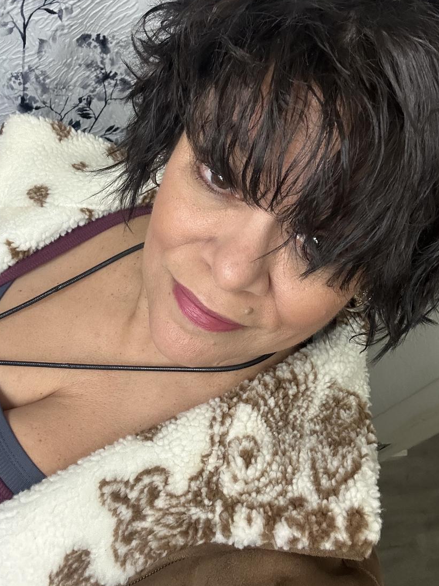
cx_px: 214
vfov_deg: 52.5
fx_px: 592
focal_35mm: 35
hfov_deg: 40.7
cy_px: 258
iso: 160
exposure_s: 1/60
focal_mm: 2.69
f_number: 1.9
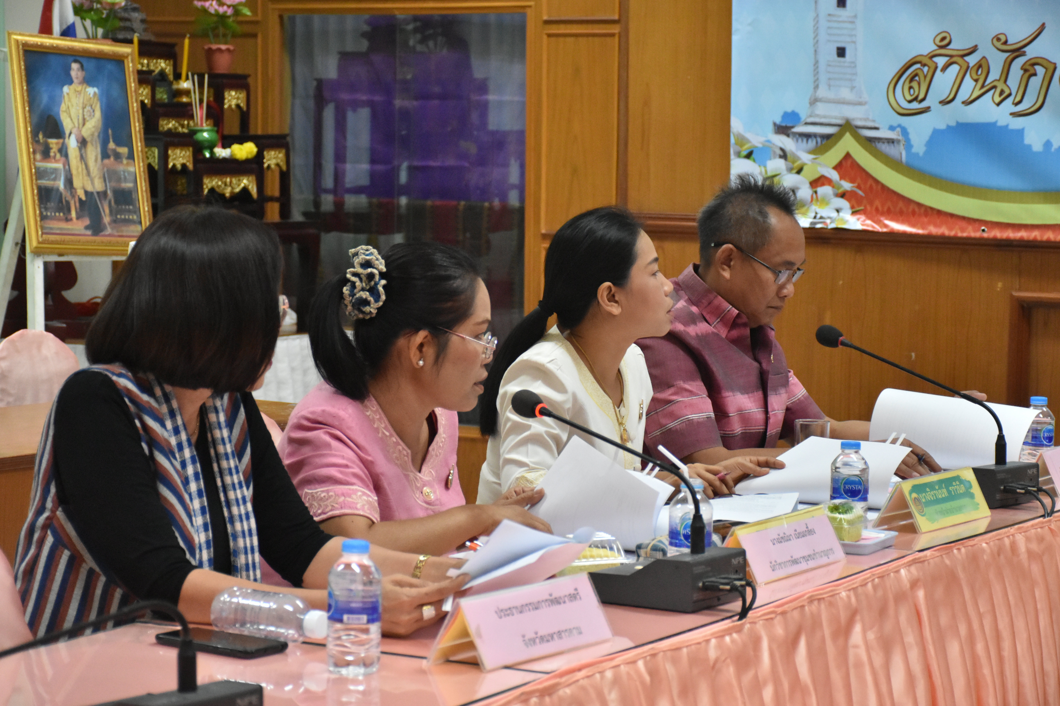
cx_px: 530
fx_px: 2738
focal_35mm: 93
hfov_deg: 21.9
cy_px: 353
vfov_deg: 14.7
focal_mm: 62
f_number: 5
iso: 2500
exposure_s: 1/200
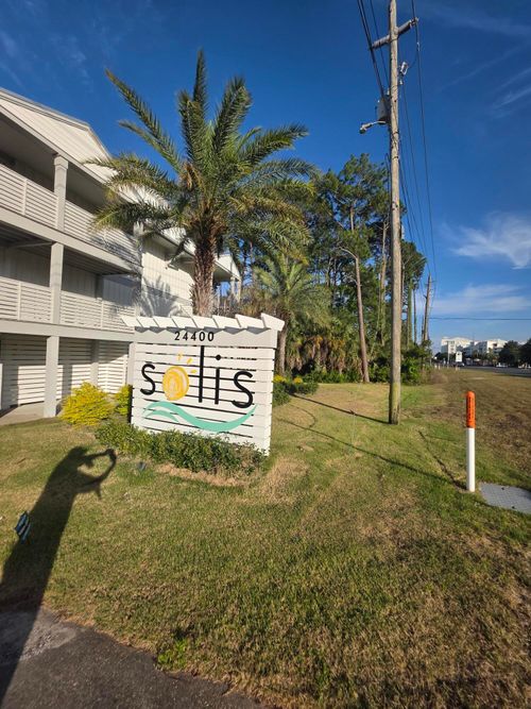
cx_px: 266
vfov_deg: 106.2
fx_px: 266
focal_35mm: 13
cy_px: 354
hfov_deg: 89.9
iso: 40
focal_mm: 2.2
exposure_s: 1/2410
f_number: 1.9
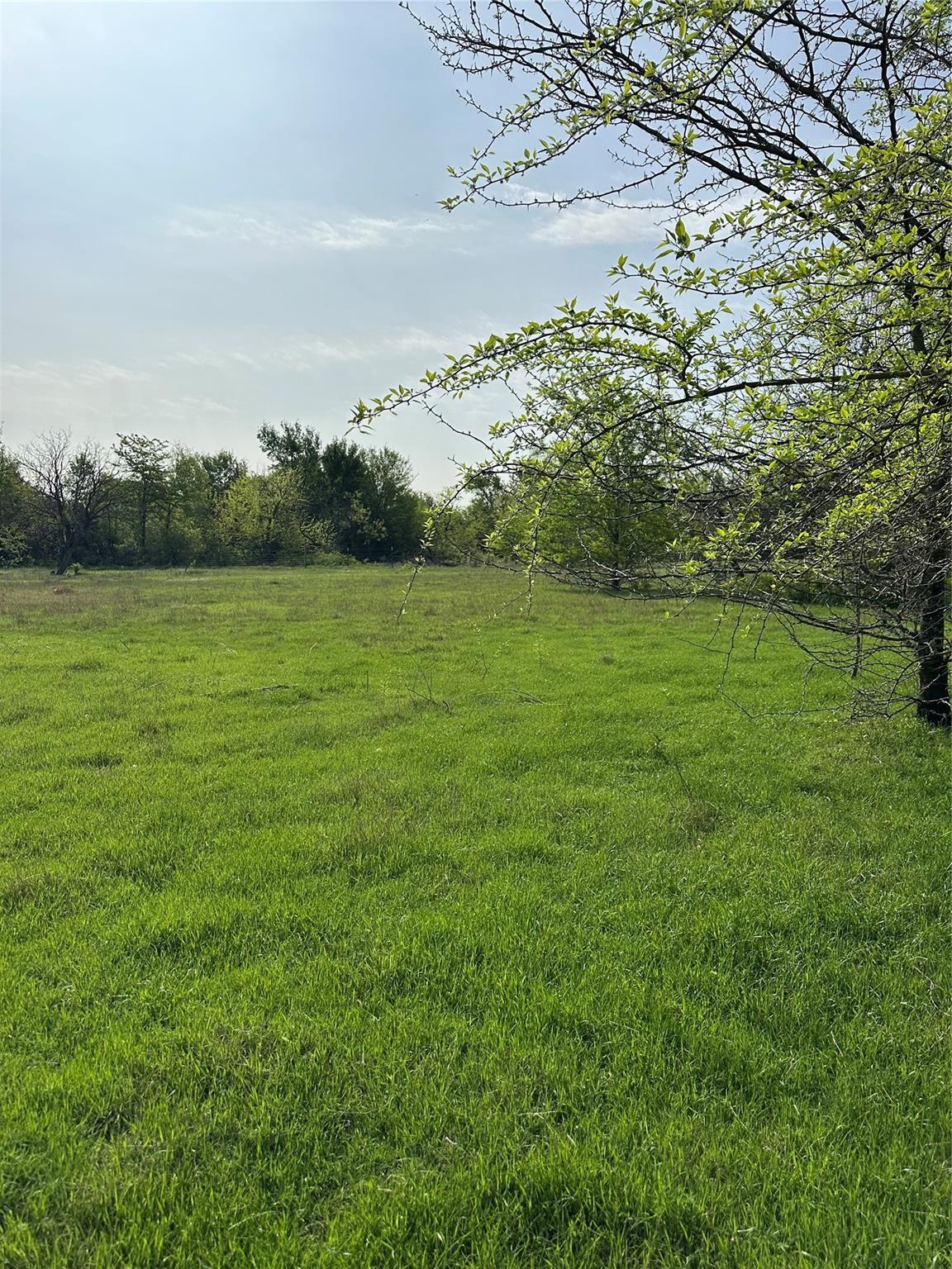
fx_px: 880
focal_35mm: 24
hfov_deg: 56.8
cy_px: 634
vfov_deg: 71.6
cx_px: 476
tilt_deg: -5.5
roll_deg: -2.5
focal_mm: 6.86
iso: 80
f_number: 1.78
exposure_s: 1/13699
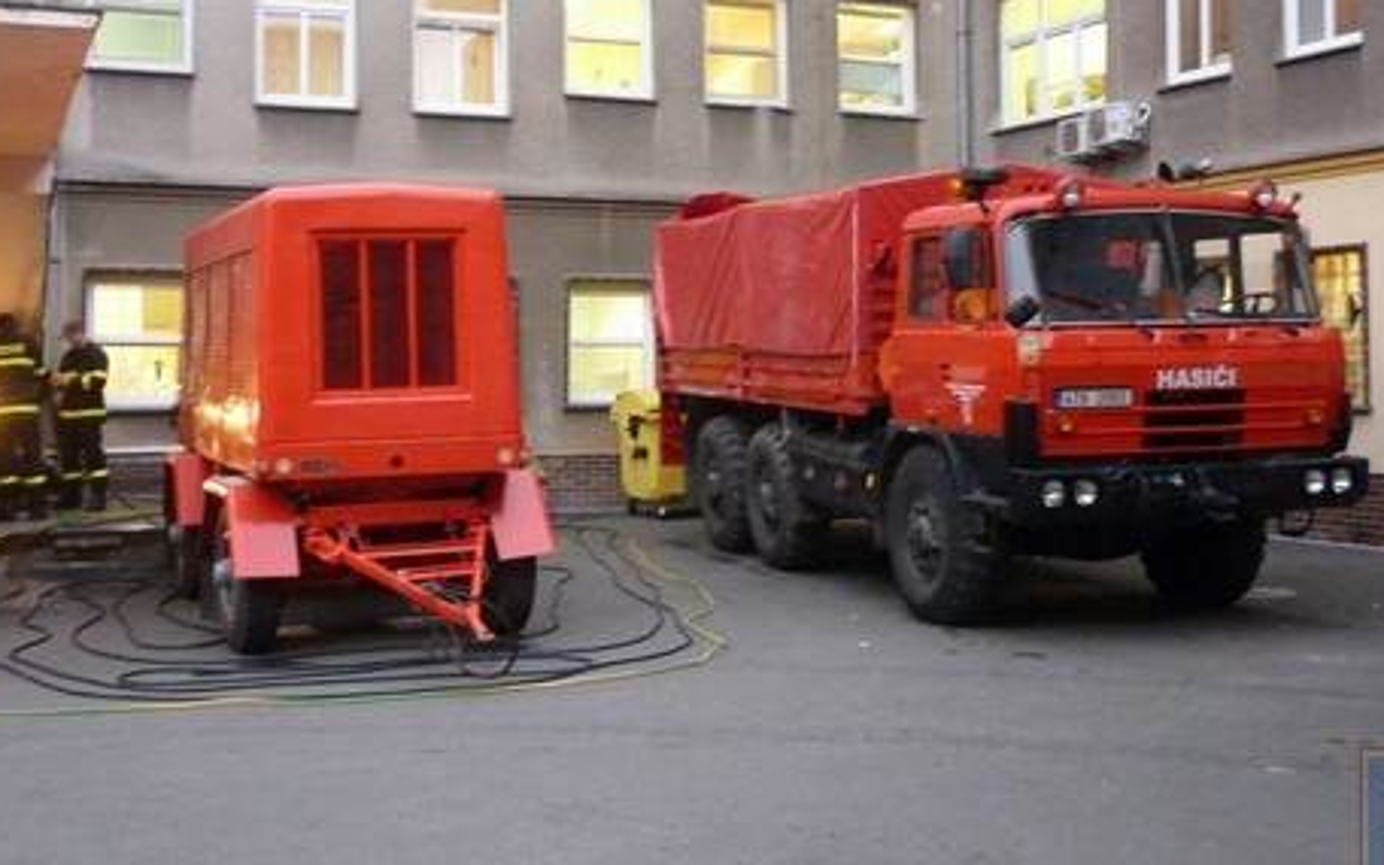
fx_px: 1735
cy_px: 340
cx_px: 677
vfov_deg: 27.9
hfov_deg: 43.5
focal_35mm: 46
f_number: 2.8
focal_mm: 5.5
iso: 400
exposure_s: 1/13
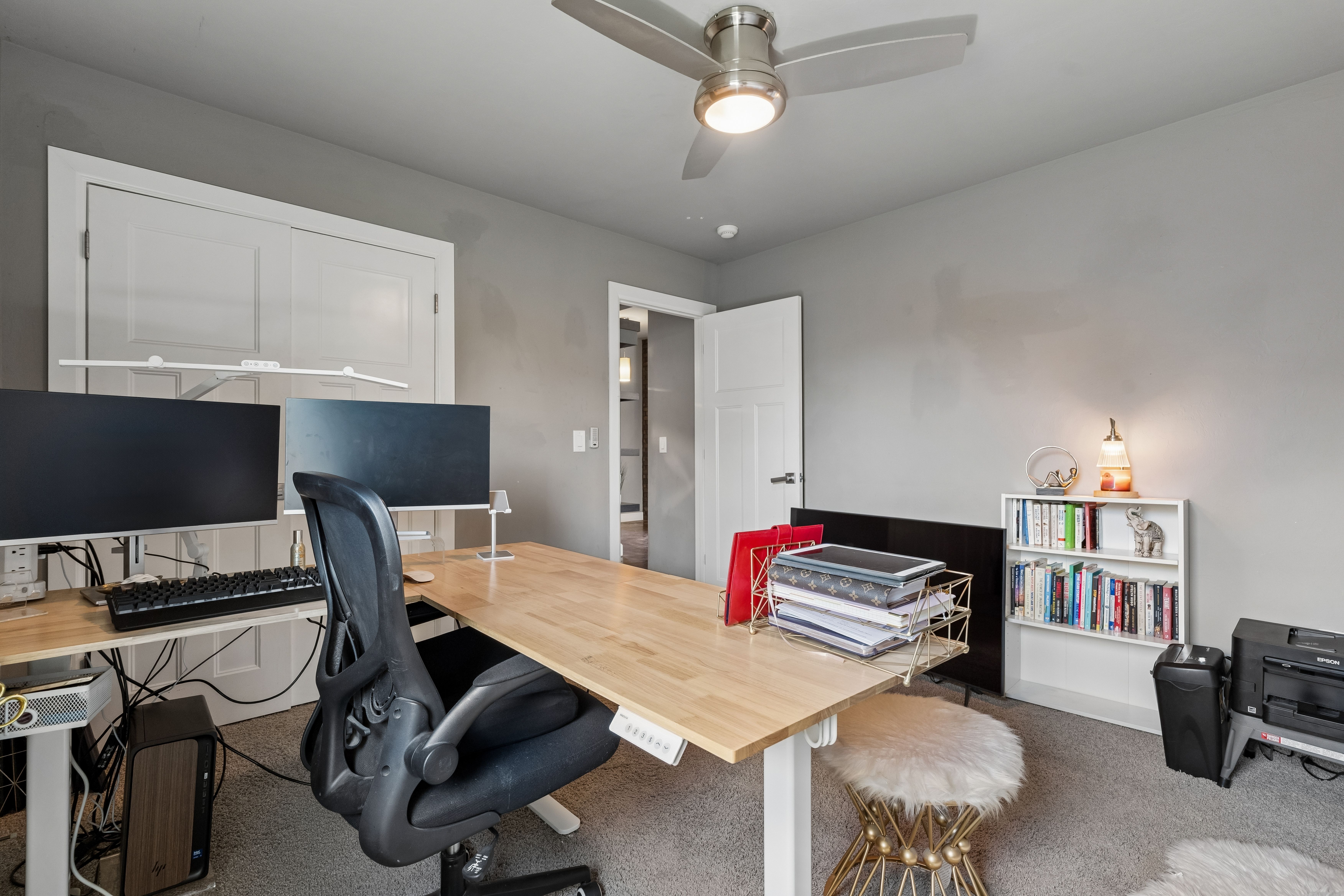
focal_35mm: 16
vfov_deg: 73.7
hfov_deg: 96.7
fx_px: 597
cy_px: 448
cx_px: 672
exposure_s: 1/25
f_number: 8
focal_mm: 16
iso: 800
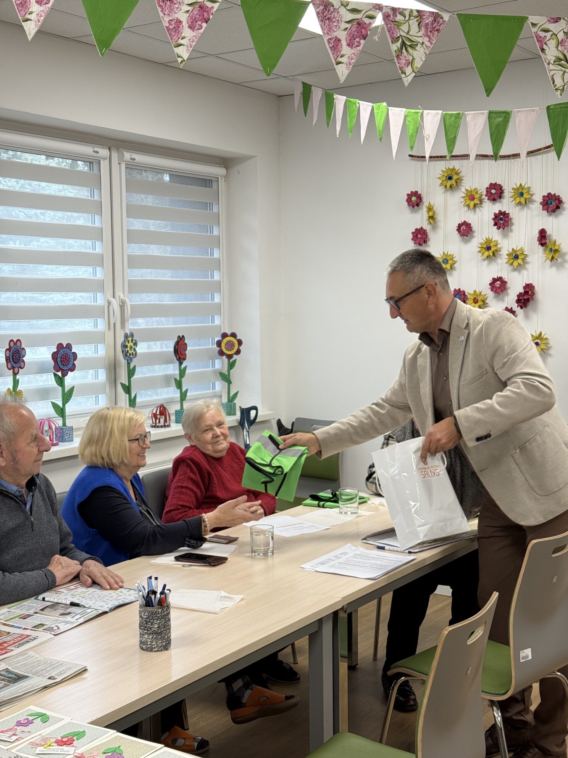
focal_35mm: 48
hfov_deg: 30.3
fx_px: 1050
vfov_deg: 39.7
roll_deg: +0.5
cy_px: 379
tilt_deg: -4.6
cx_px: 284
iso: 64
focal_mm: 6.76
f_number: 1.78
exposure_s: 1/100
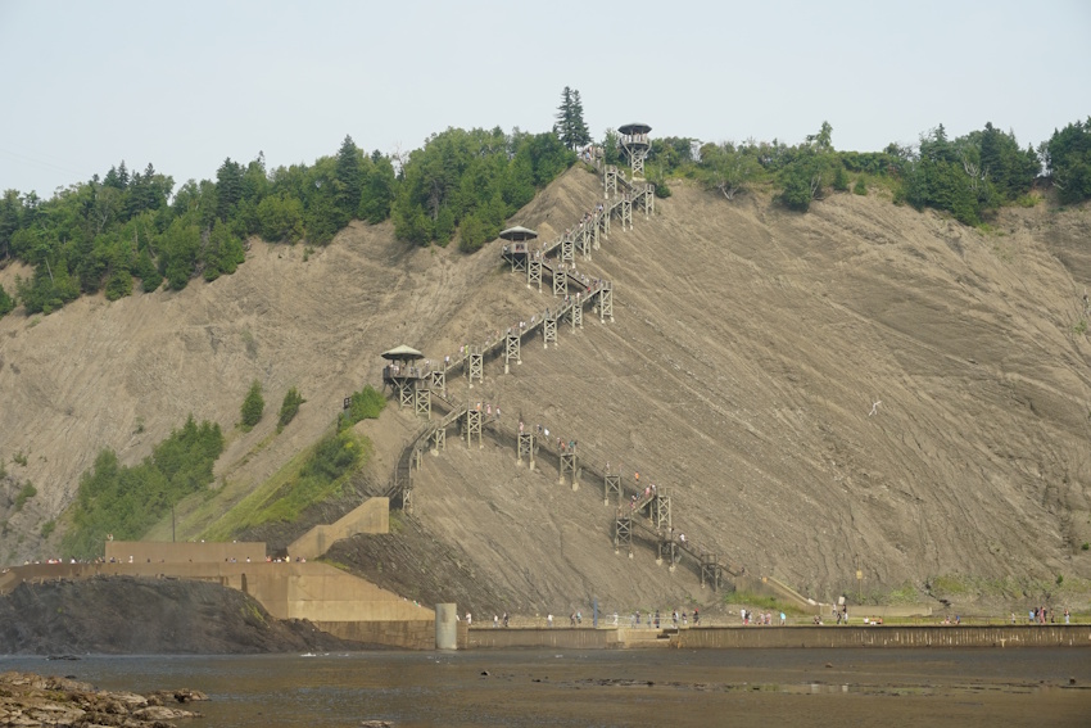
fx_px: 1485
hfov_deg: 40.3
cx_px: 546
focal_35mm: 49
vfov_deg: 27.5
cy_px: 364
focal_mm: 33
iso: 100
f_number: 10
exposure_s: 1/100
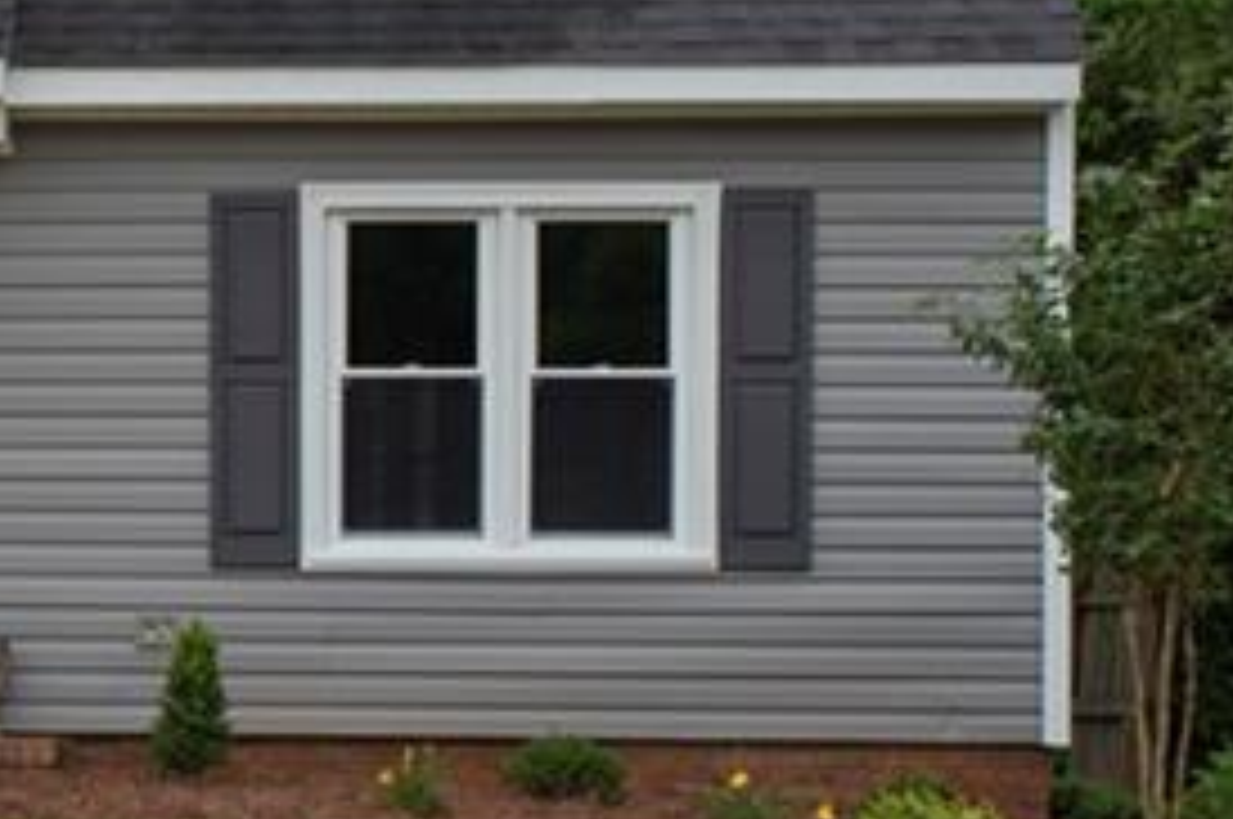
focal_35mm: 131
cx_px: -765
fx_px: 4481
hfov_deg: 14.3
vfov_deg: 10.3
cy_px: -34
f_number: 7.1
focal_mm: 35
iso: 200
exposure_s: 1/400
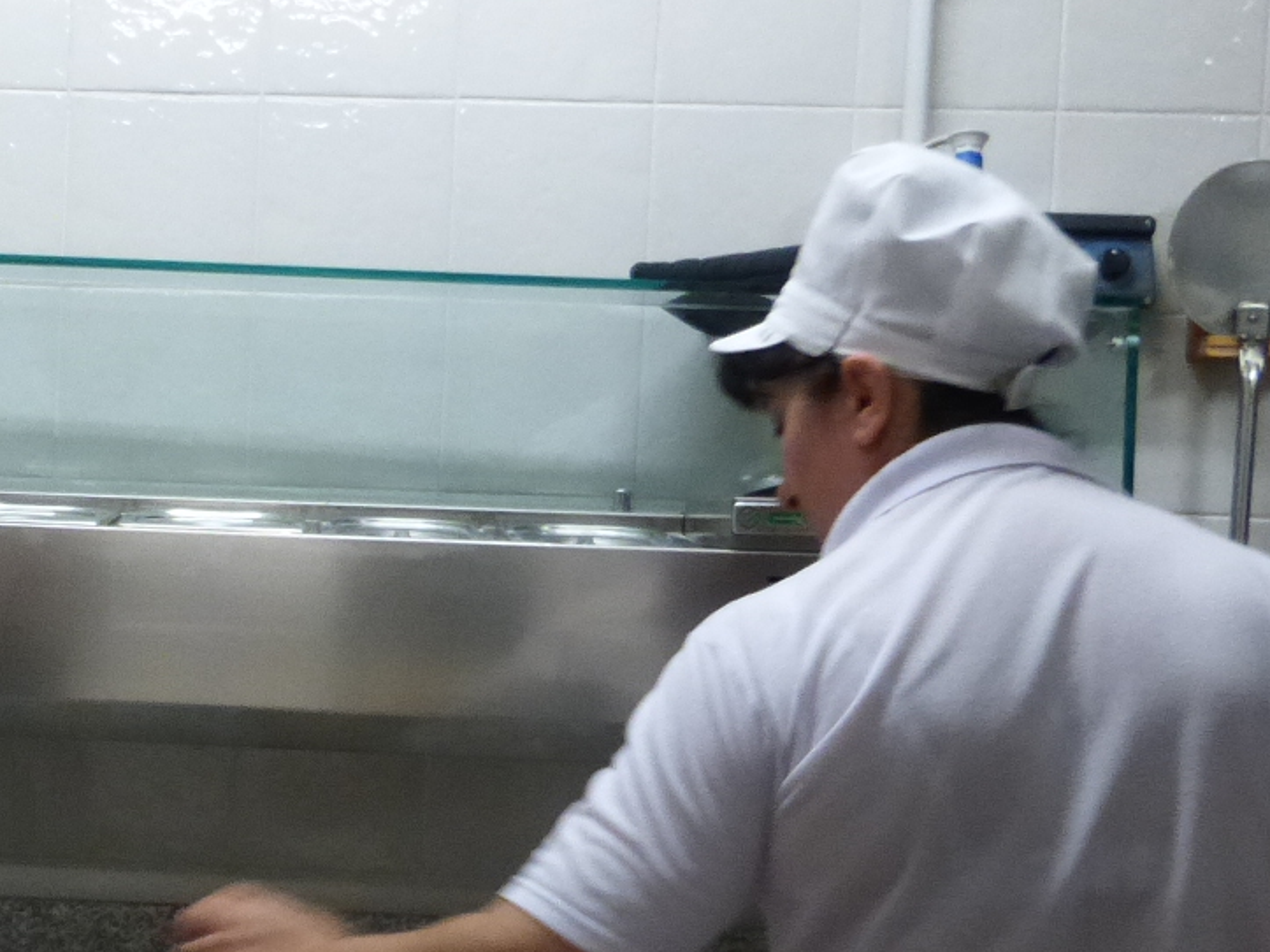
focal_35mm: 68
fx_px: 2494
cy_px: 762
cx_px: 42
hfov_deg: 27.2
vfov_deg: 21.3
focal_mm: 4.3
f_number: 3.3
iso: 400
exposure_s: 1/30
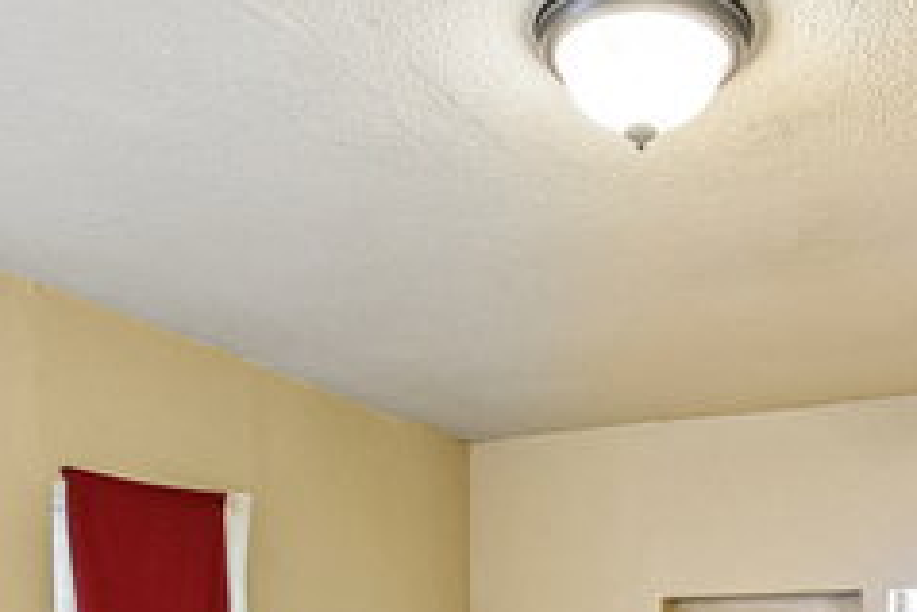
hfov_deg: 44.7
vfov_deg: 28.1
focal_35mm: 43
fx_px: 1096
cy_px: 691
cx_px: 613
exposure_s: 1/15
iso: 1100
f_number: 8
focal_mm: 16
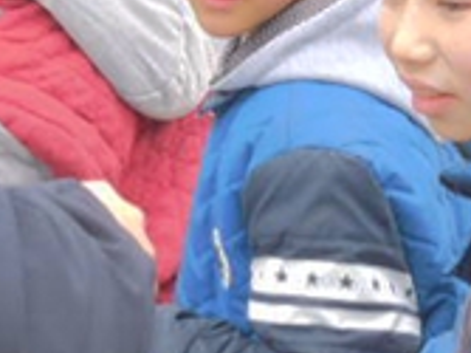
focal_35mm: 156
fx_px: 2121
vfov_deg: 9.5
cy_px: 49
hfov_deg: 12.6
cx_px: 384
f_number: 4.3
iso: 200
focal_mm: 9.4
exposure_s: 1/60
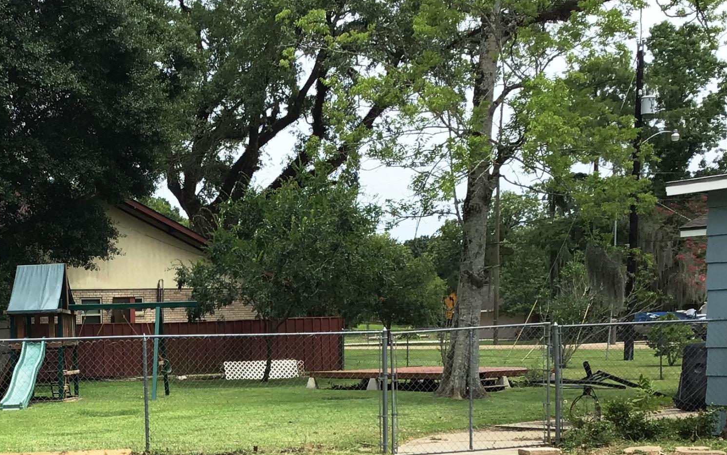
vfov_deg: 19.1
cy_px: 460
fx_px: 1308
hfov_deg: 30.1
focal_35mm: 66
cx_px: 115
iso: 25
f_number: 2.4
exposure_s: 1/831
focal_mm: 3.3
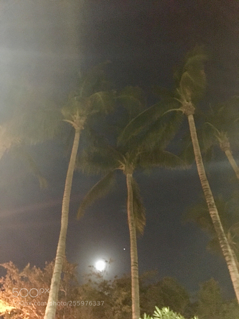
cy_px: 160
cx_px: 120
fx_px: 267
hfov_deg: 48.2
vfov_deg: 61.7
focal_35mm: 29
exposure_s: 1/4
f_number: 2.2
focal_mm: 4.15
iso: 400
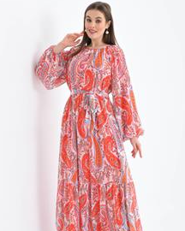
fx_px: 513
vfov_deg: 25.3
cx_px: 97
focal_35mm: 75
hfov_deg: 20.4
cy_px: 145
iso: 250
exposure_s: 1/125
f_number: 7.1
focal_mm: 48
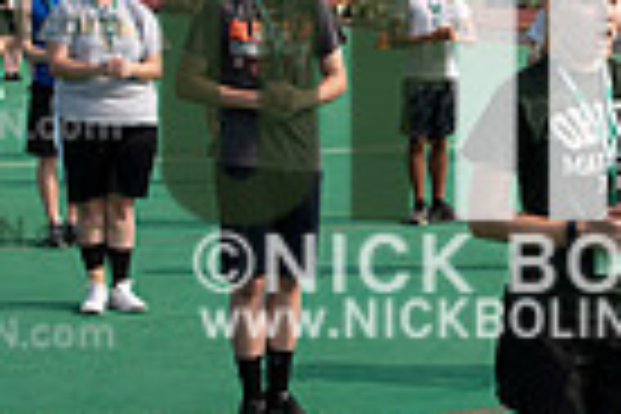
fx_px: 1742
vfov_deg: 13.5
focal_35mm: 101
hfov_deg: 20.0
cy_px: 128
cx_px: 477
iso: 125
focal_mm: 24
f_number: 5.6
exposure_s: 1/640
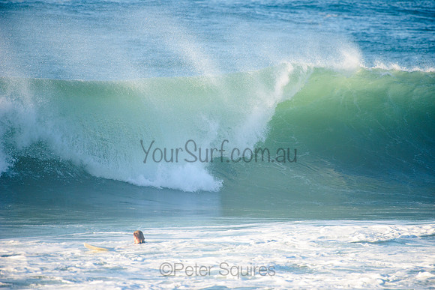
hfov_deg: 4.1
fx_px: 6044
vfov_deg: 2.8
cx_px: 218
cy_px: 145
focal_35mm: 500
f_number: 5.6
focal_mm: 500
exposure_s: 1/1600
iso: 360
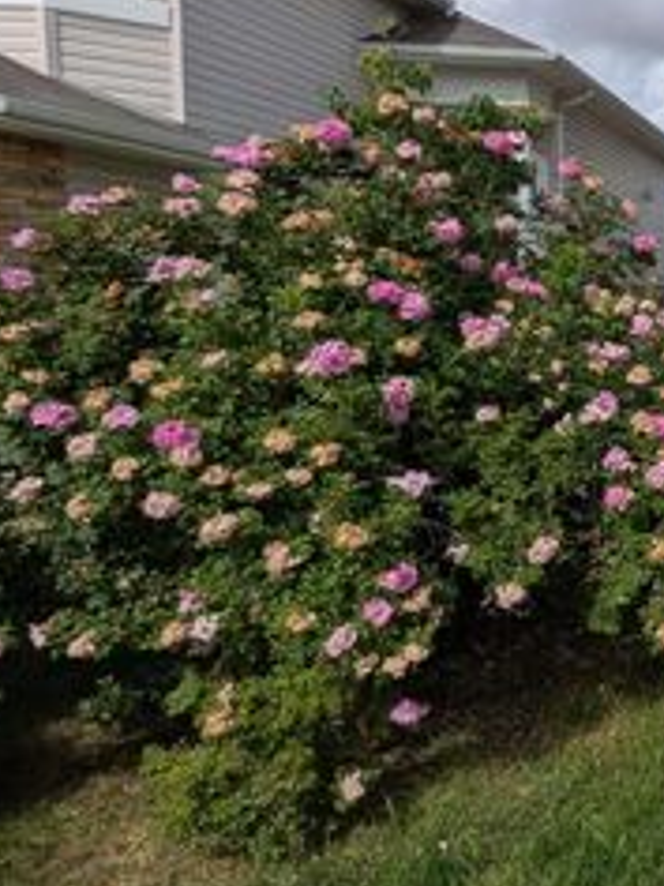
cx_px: 1020
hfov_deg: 26.3
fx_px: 972
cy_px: 319
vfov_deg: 48.4
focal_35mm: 38
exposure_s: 1/3205
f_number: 2.2
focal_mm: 1.83
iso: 50
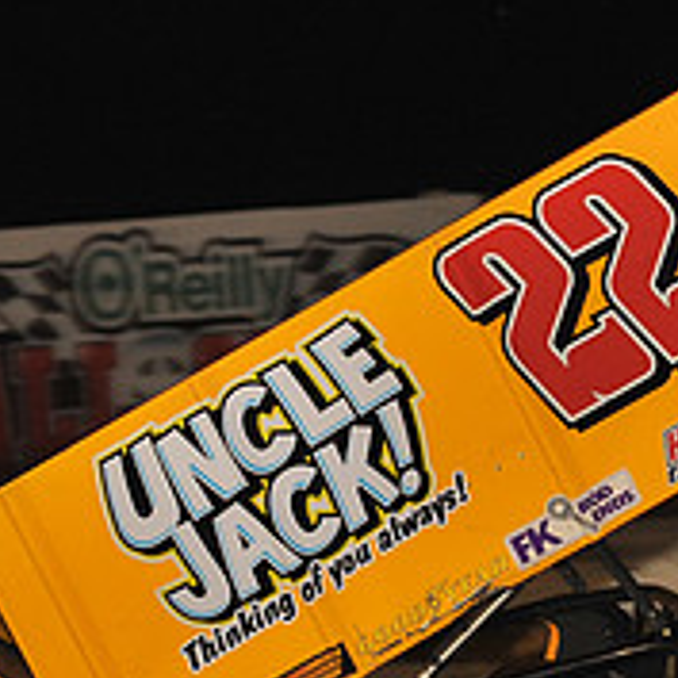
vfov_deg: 4.3
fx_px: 8975
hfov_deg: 4.3
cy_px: 722
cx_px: 241
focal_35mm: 405
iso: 1000
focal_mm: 145
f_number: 6.3
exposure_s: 1/320
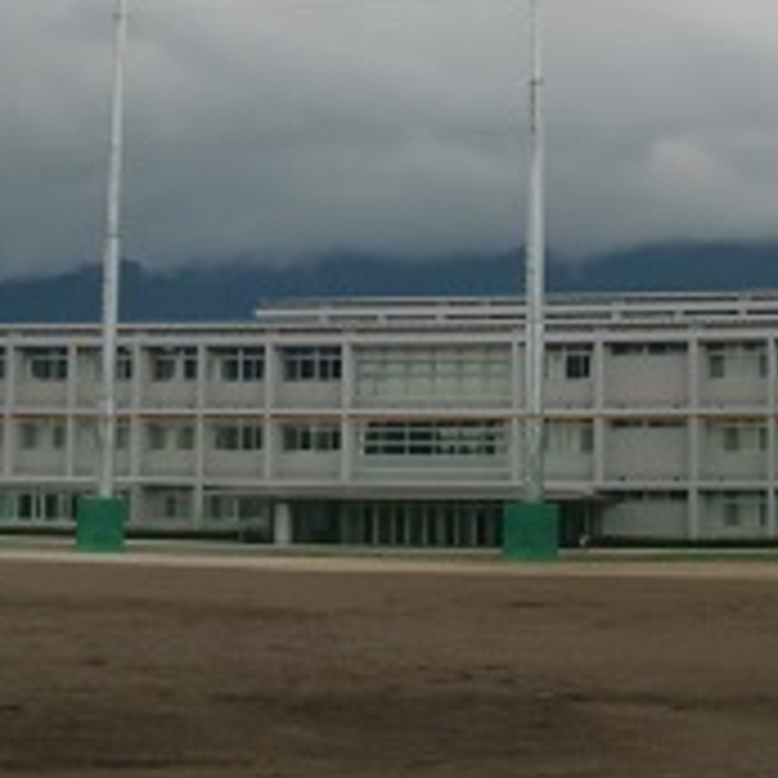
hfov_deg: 17.6
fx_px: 2466
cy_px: 43
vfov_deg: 17.6
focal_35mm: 97
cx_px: 733
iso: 64
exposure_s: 1/1000
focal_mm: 6.66
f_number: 3.9
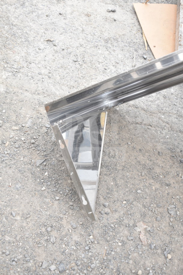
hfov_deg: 29.9
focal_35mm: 45
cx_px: 92
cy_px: 138
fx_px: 343
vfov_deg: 43.6
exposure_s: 1/100
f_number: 5
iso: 200
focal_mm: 30
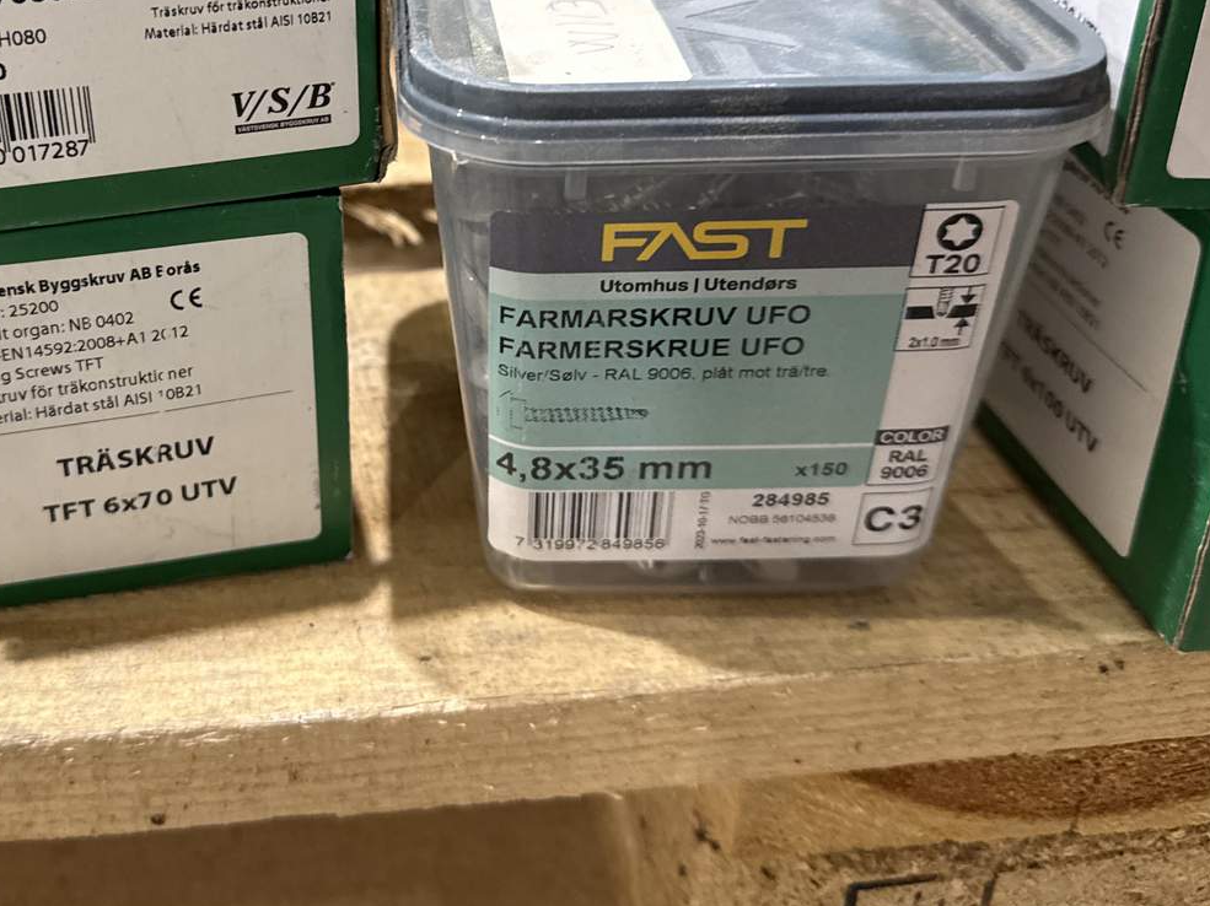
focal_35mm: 39
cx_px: 339
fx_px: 1363
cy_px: 203
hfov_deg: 46.6
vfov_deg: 35.8
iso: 250
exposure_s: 1/60
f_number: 1.78
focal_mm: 6.76
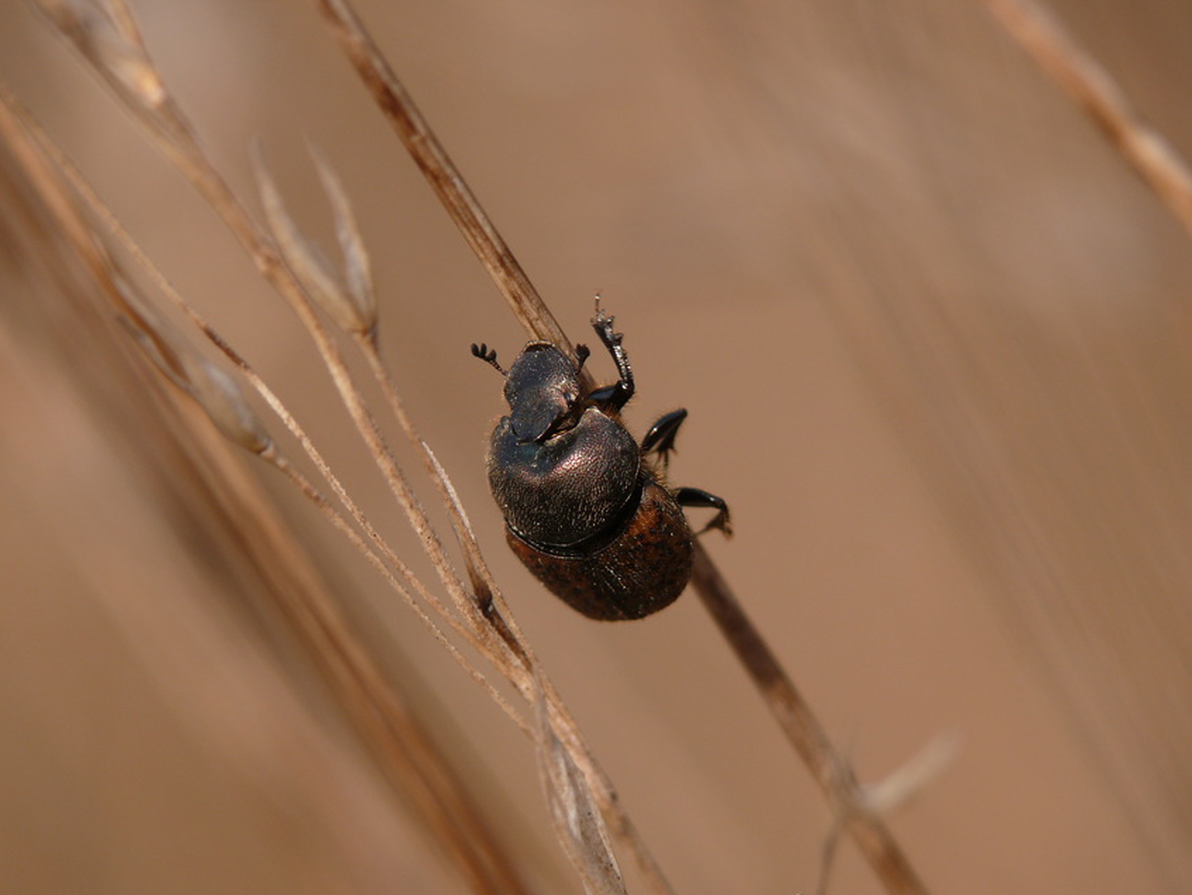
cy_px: 450
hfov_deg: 5.3
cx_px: 594
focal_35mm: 371
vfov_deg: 4.0
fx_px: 12779
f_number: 5.6
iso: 100
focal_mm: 77.7
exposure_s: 1/320
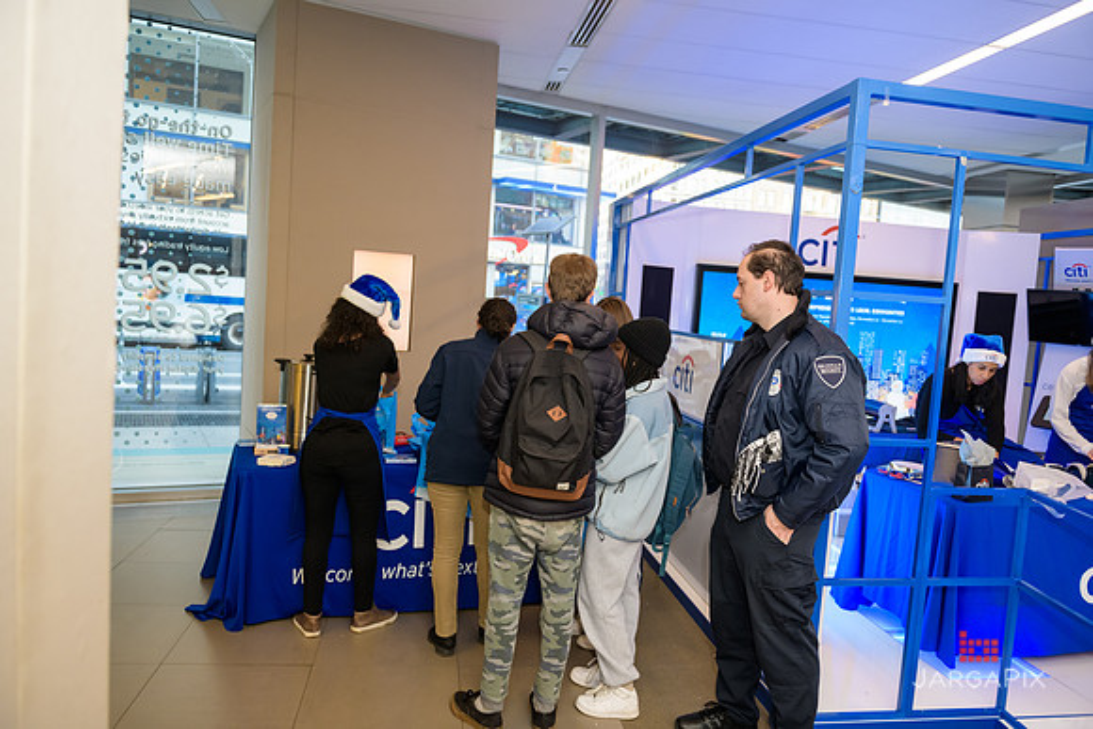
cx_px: 546
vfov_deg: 49.6
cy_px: 364
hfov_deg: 69.4
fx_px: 790
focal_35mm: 26
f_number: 3.2
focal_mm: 26
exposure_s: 1/125
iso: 800
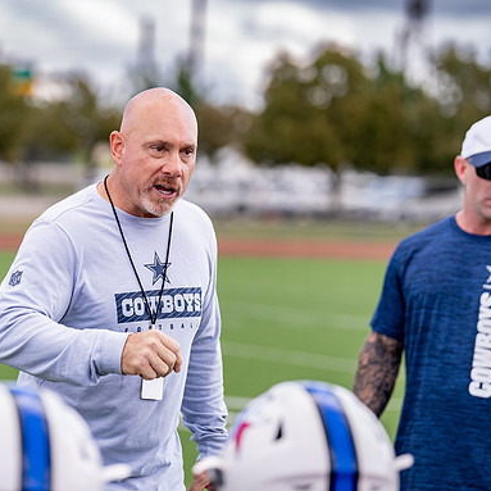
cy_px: 220
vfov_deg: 10.1
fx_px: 2776
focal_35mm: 173
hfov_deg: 10.1
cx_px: 141
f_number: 2.8
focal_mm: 122
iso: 320
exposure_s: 1/2000
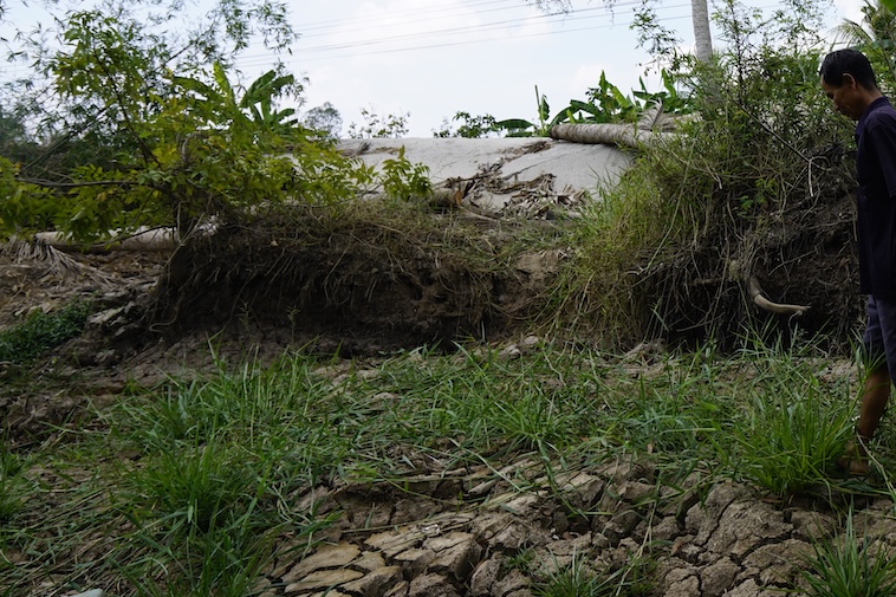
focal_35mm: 38
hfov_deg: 46.3
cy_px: 121
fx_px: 946
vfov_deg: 34.0
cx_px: 791
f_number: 5
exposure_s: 1/400
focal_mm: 18
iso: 100
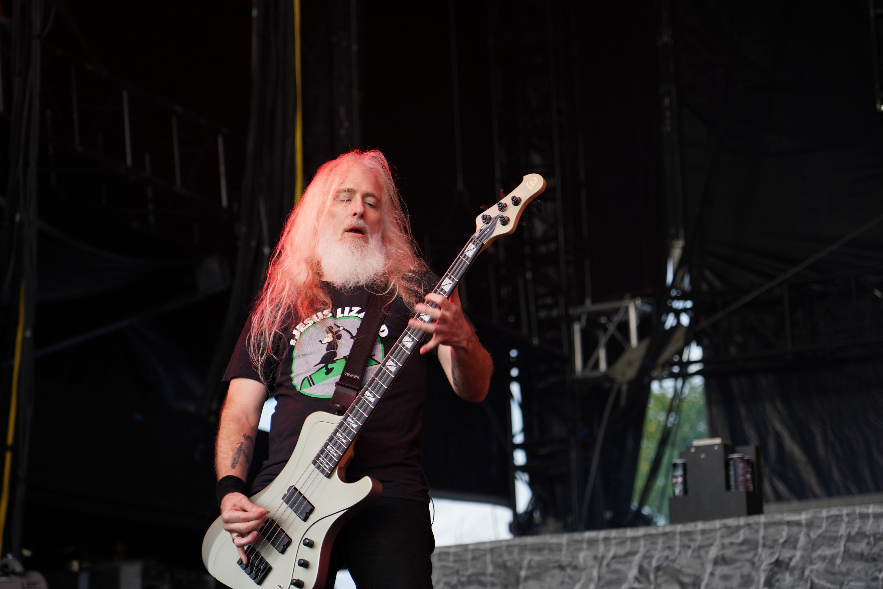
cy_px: 294
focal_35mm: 105
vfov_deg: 13.0
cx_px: 442
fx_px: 2575
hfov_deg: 19.5
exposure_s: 1/125
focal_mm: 105
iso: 250
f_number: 4
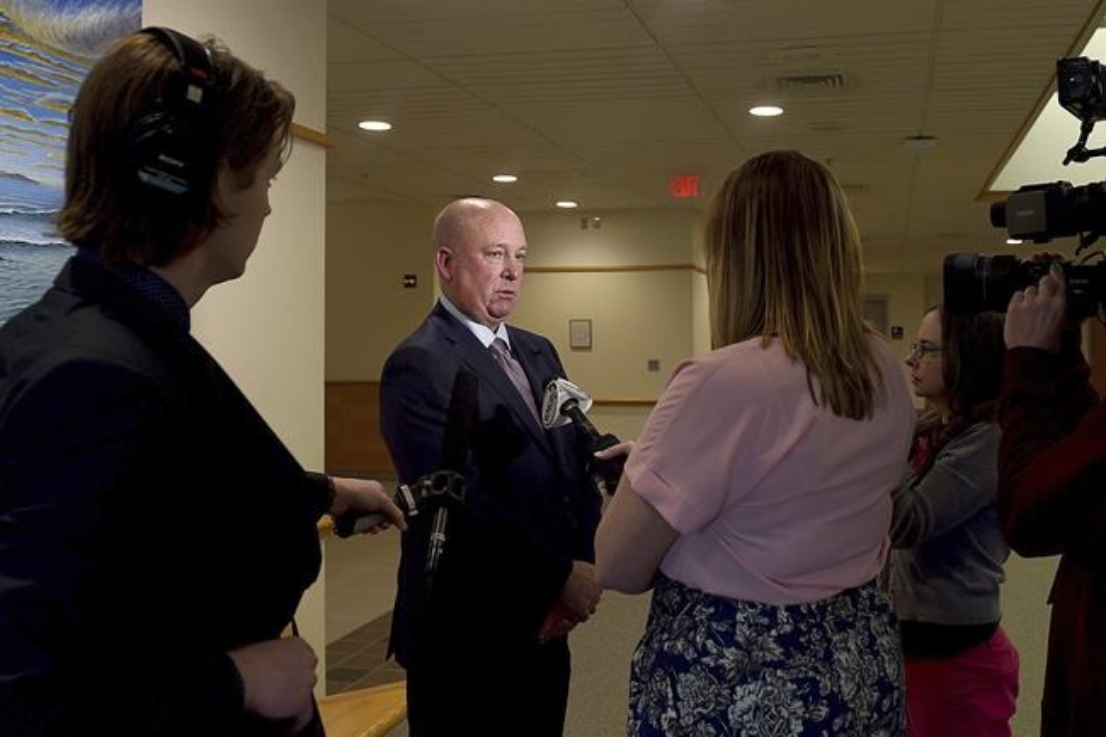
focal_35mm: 24
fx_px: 737
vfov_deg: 53.1
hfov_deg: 73.8
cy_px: 368
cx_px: 553
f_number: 4
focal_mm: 24
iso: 400
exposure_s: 1/250
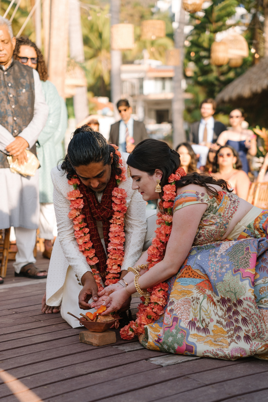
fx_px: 782
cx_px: 134
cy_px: 201
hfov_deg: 19.5
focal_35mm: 70
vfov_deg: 28.8
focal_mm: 70
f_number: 2.8
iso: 320
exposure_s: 1/1250
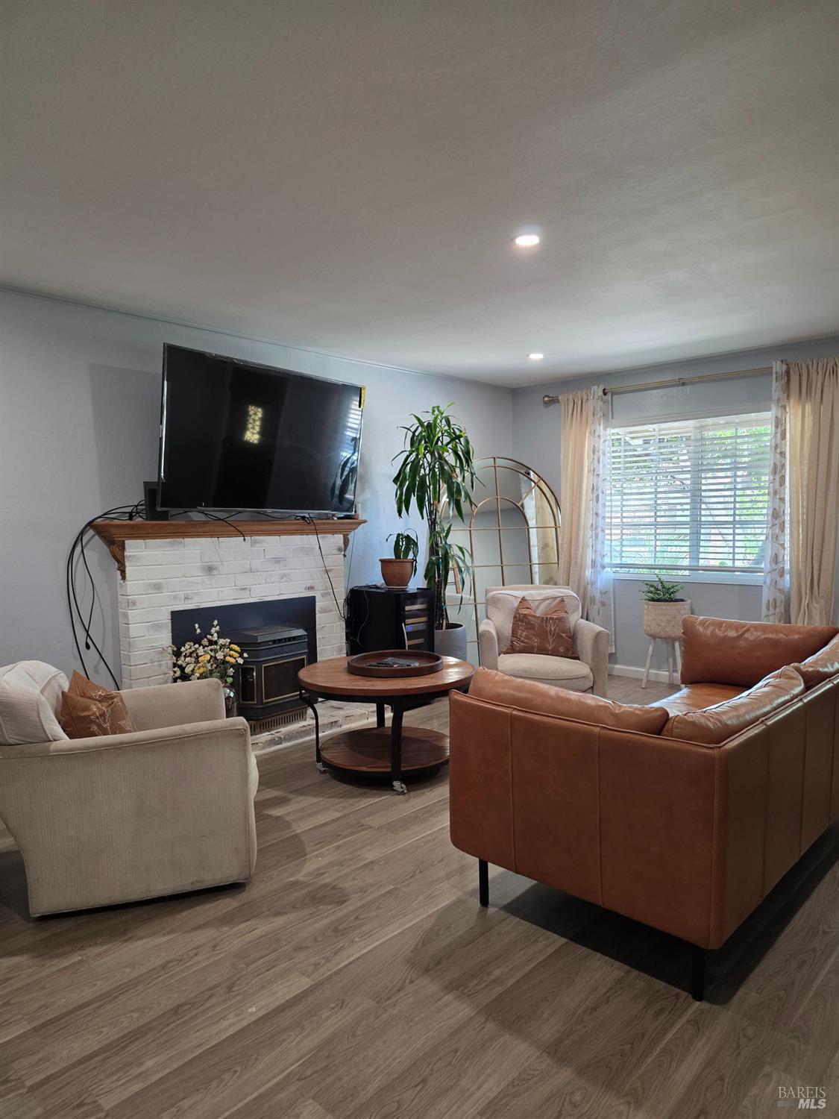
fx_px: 743
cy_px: 560
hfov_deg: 58.9
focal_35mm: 23
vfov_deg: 73.9
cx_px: 420
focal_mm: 6.25
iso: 250
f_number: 1.7
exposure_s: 1/100
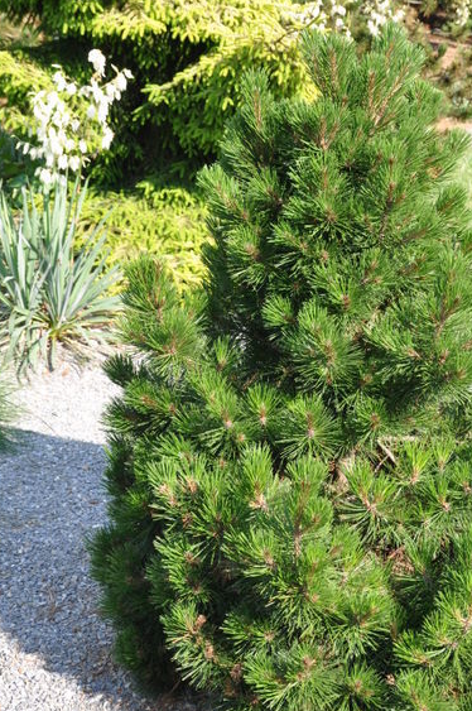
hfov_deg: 21.1
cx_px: 317
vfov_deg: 31.4
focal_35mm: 64
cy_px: 279
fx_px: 1262
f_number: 7.1
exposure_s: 1/200
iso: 200
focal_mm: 30
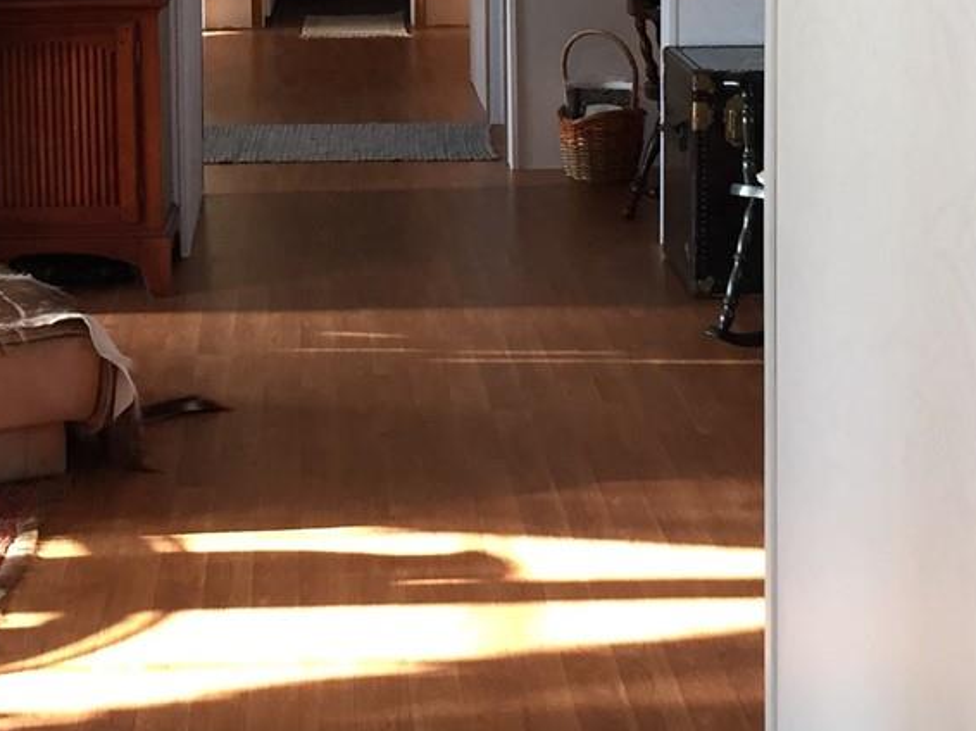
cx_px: 285
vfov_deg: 17.5
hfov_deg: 23.7
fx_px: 2311
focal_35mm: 82
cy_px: -14
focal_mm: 4.15
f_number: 2.2
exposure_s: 1/30
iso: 32
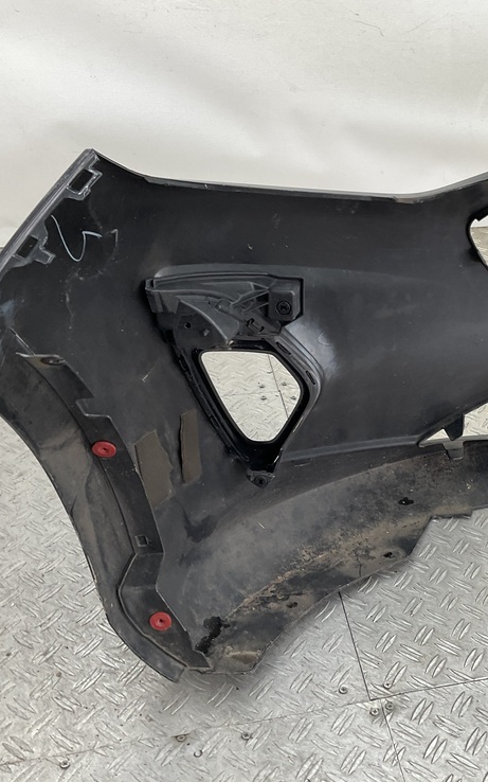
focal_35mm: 42
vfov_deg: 47.2
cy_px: 390
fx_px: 894
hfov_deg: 29.8
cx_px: 391
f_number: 1.8
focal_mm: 3
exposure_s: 1/120
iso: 32
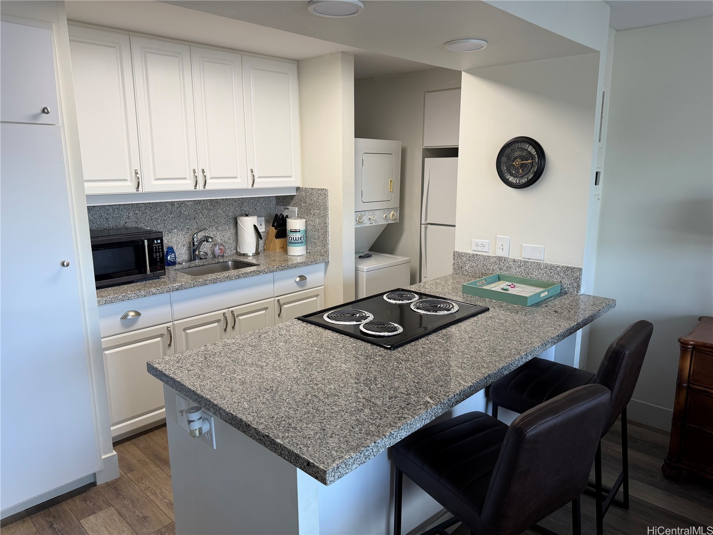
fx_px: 494
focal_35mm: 24
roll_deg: -0.1
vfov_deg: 56.8
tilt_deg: -11.0
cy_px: 268
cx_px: 356
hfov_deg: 71.6
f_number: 1.78
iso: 100
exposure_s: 1/121
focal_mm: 6.76
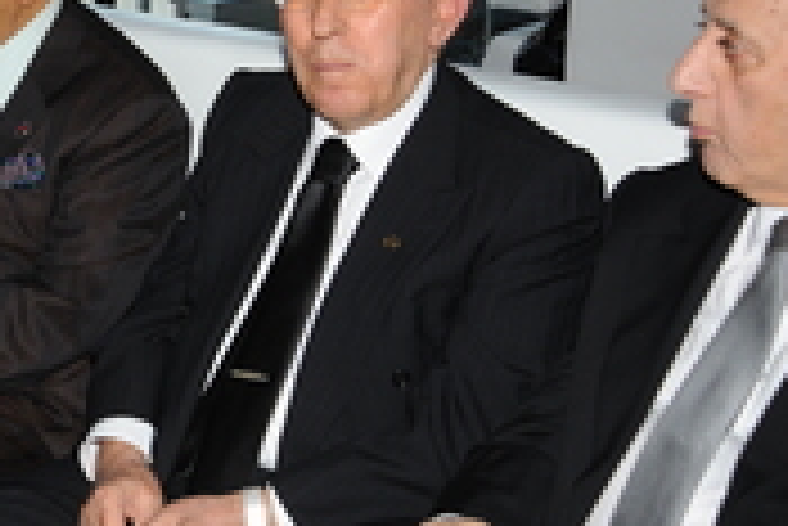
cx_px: -18
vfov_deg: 13.2
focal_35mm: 104
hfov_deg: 19.0
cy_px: 218
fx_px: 2278
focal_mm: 38
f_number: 5.6
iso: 400
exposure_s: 1/60
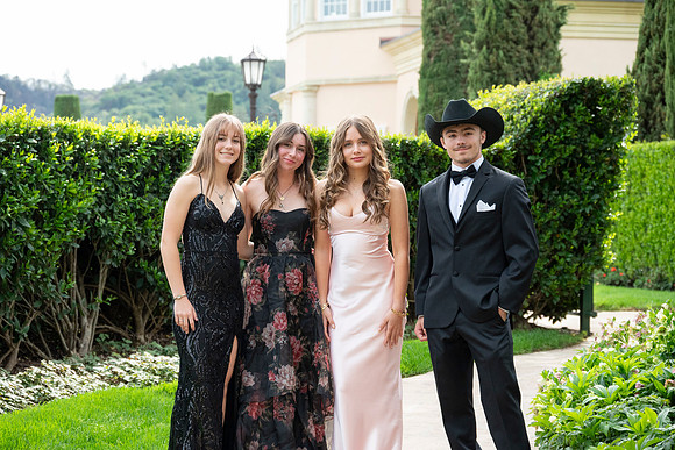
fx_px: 1932
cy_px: 225
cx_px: 338
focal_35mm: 103
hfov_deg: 19.8
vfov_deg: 13.3
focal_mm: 103
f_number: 6.3
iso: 1250
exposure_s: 1/1000
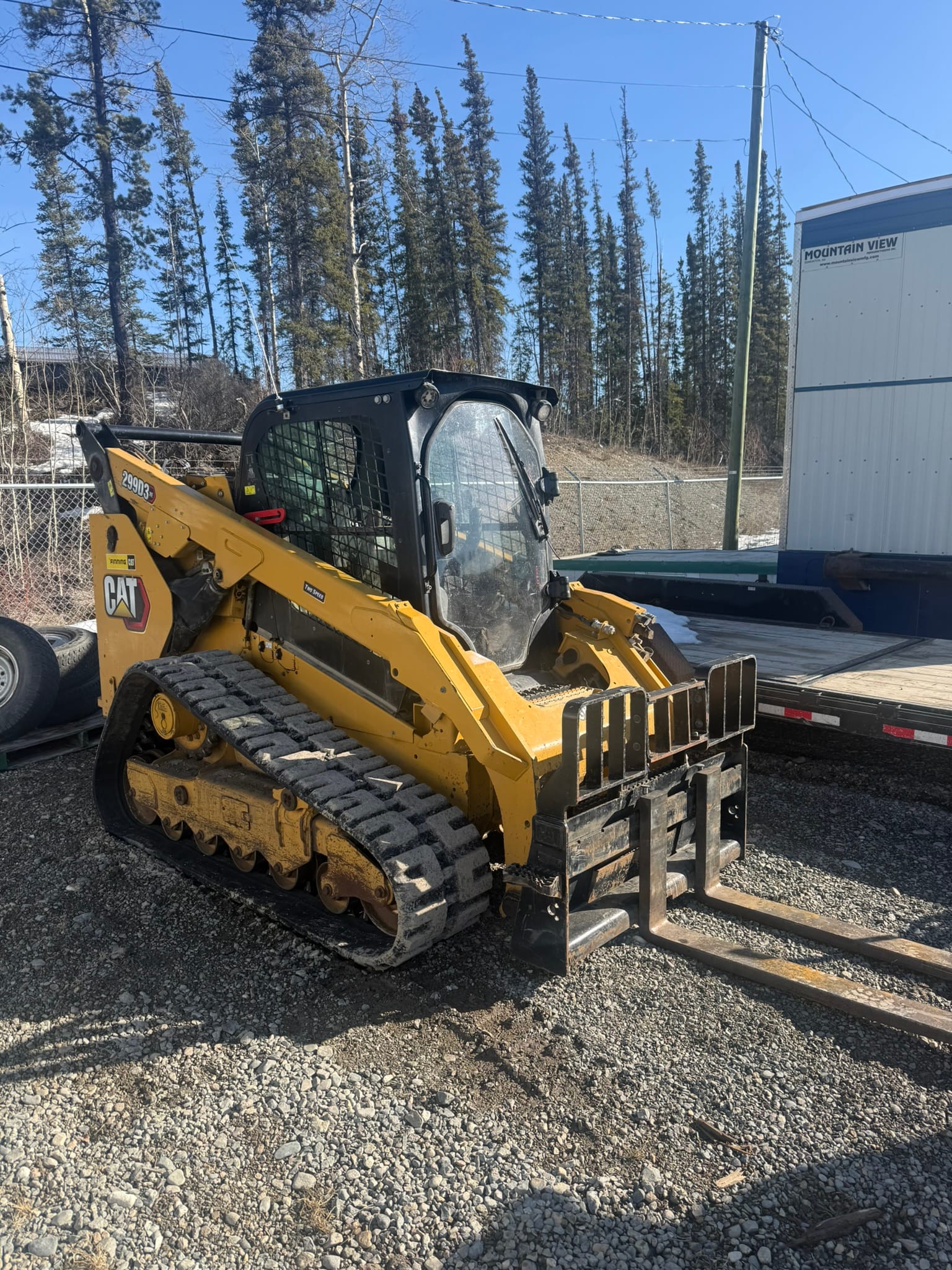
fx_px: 880
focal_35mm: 24
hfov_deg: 56.8
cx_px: 476
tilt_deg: -7.8
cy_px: 635
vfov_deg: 71.6
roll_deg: +0.4
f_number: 1.78
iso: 80
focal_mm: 6.76
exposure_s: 1/2000
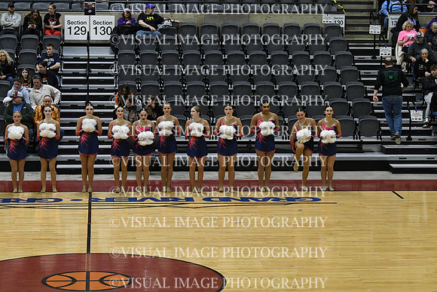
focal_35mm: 108
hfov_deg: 18.9
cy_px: 146
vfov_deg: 12.7
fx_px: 1311
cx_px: 218
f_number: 4
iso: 4000
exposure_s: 1/500
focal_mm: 72
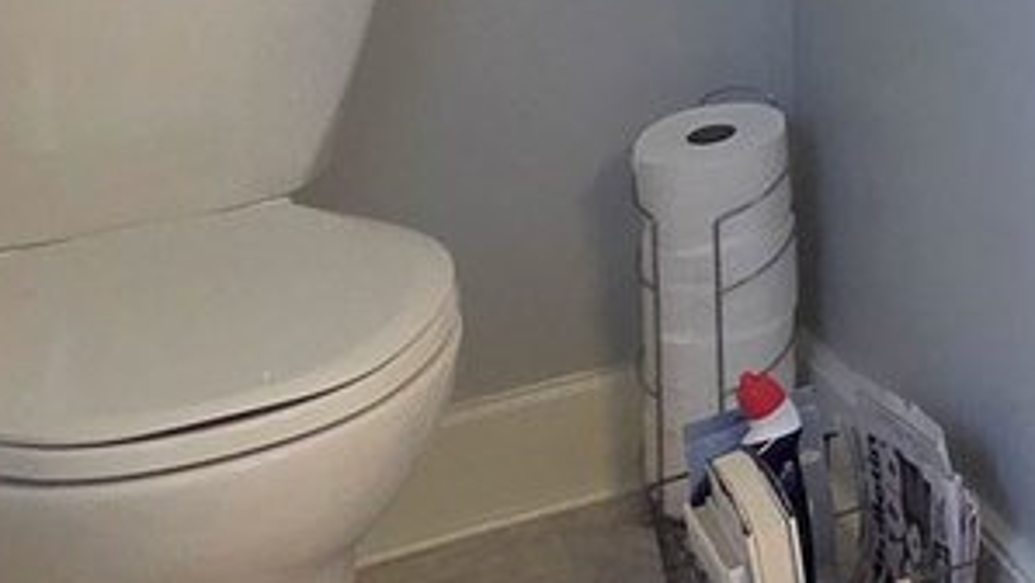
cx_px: 2122
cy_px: -406
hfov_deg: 18.0
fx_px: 2087
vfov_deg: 14.4
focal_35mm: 76
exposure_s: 1/120
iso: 200
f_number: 2.2
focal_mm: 2.2
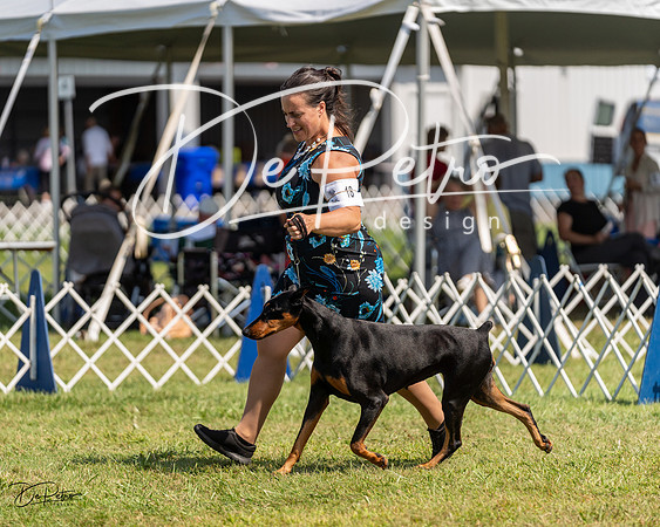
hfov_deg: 11.0
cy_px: 264
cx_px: 330
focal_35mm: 176
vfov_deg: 8.8
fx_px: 3431
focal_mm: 156
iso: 200
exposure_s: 1/3200
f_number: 2.8
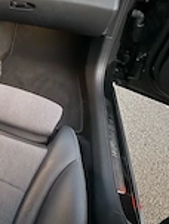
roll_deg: -0.4
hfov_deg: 31.3
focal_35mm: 37
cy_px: 37
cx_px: -43
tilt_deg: -28.3
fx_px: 240
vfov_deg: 46.7
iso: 1250
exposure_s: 1/46
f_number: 2.2
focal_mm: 2.22
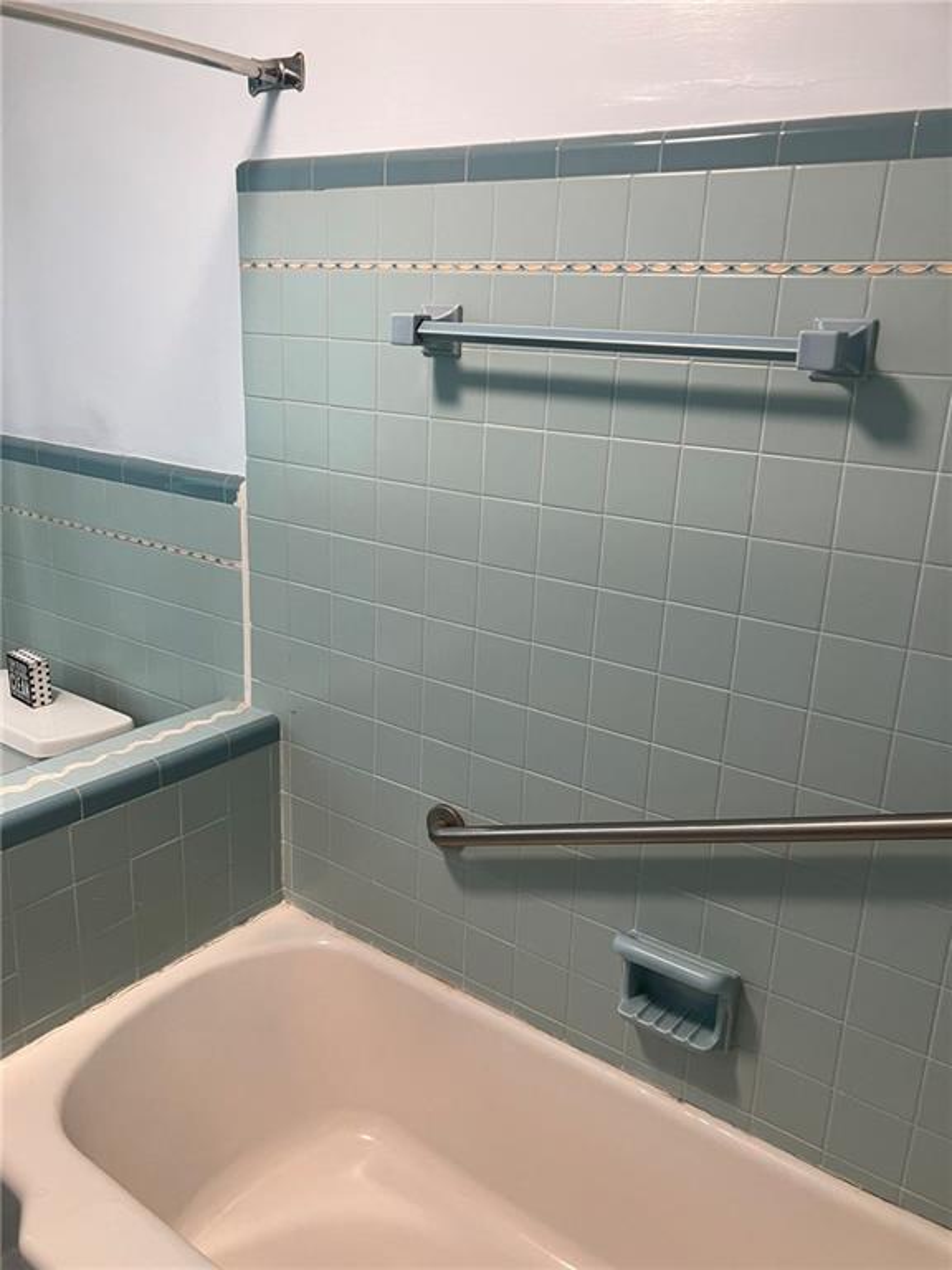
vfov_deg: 63.4
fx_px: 1027
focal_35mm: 28
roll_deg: -2.5
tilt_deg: -16.1
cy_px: 635
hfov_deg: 49.7
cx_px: 476
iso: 80
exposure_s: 1/60
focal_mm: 3.99
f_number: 1.8
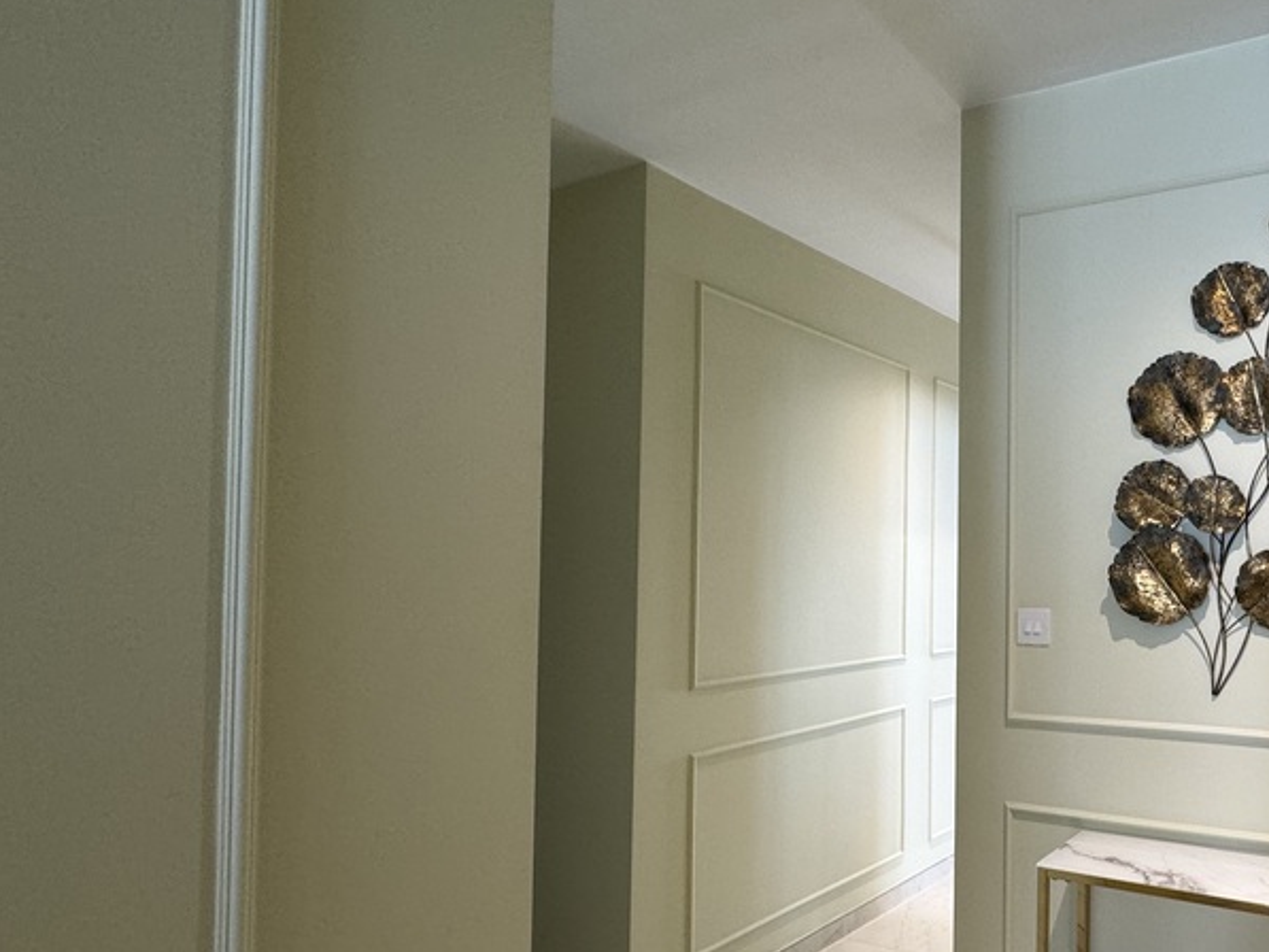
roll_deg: -0.9
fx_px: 880
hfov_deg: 64.5
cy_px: 563
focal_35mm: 24
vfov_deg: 56.5
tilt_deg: +0.8
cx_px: 1035
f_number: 2.2
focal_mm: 2.22
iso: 200
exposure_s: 1/50
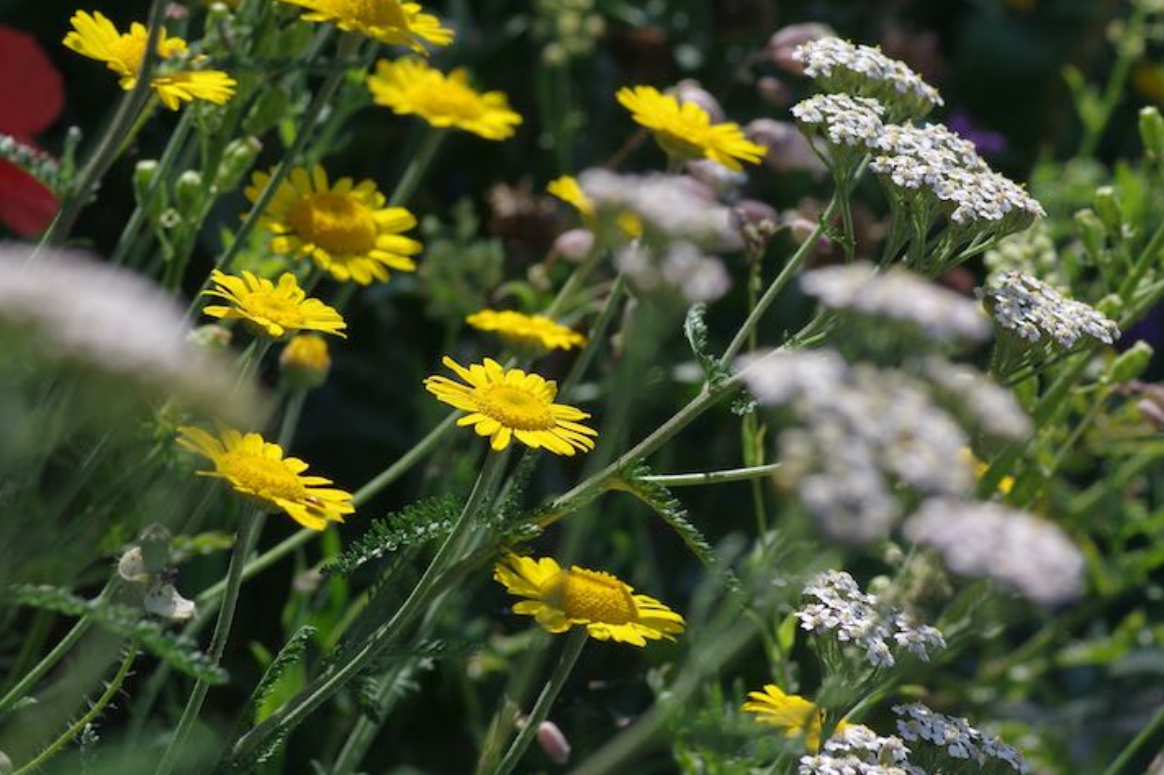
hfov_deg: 8.1
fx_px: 8174
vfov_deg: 5.4
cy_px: 192
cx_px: 460
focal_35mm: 253
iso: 400
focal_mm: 100
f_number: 8
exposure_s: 1/800
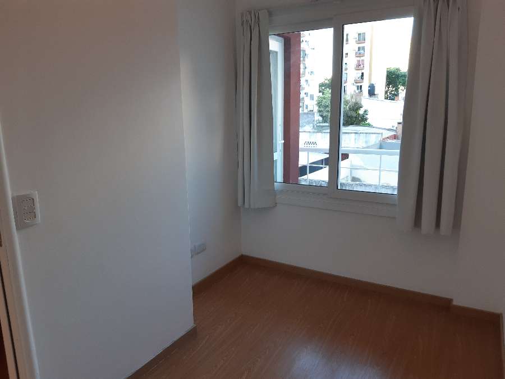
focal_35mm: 26
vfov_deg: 53.1
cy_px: 190
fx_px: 379
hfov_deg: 67.3
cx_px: 252
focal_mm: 3.92
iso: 100
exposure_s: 1/50
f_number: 1.7
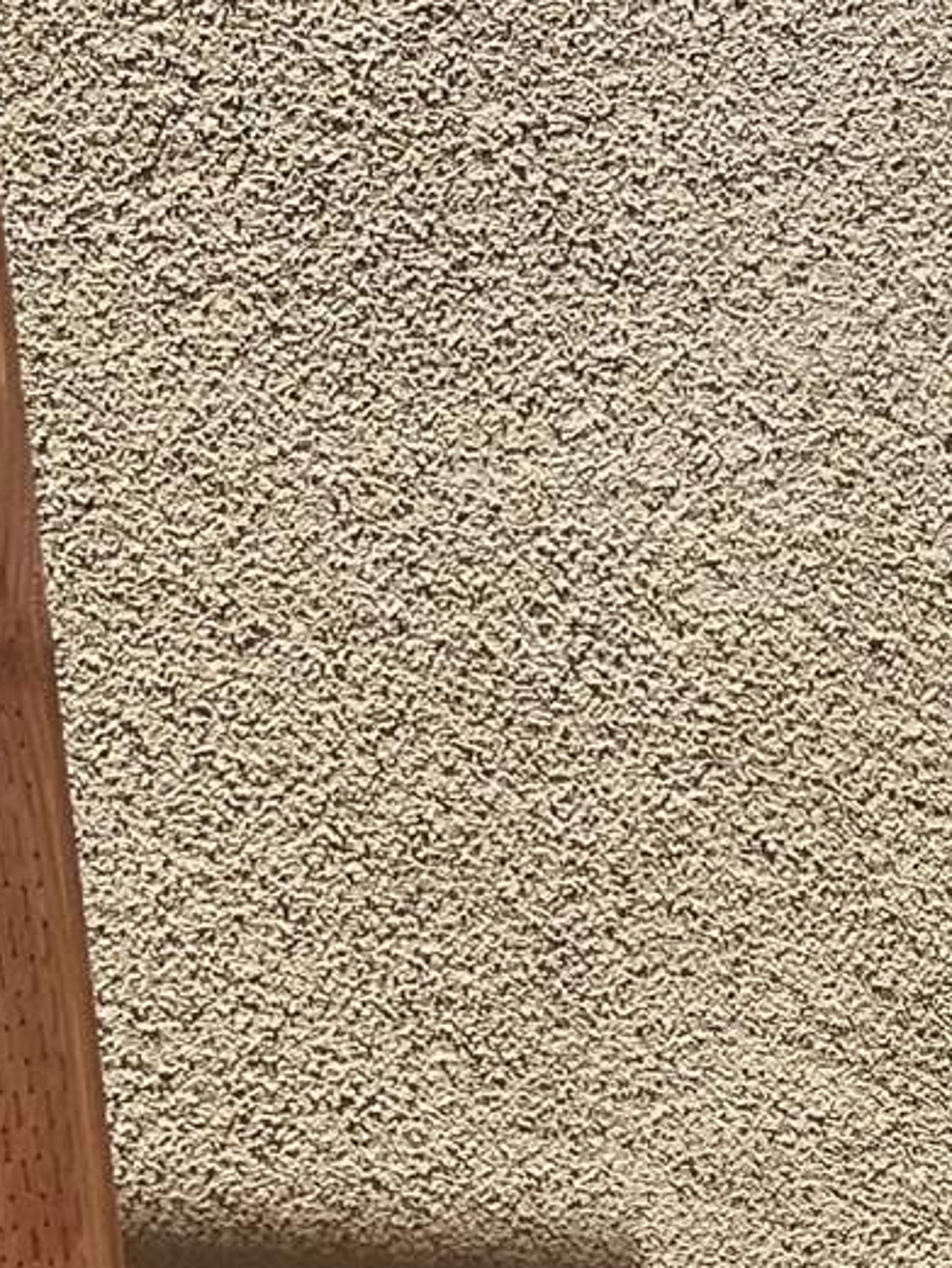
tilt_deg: -15.5
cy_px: 1928
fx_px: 4215
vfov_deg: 15.7
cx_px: 1719
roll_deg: +1.4
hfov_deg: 11.9
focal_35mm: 115
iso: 50
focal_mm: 5.7
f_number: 1.5
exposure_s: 1/3571
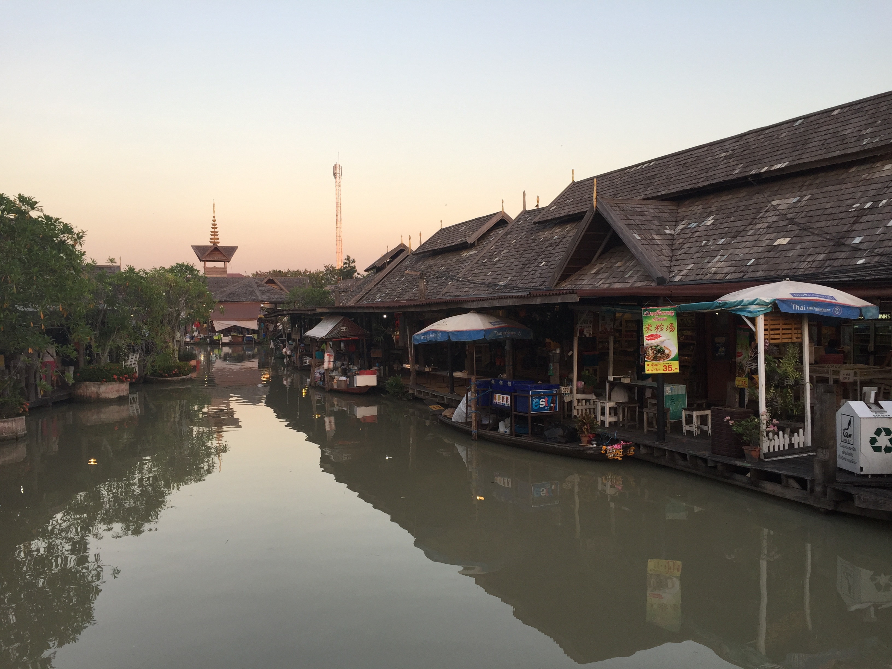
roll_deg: +0.1
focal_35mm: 29
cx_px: 446
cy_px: 334
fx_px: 747
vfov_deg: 48.2
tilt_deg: -1.8
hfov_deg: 61.7
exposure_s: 1/120
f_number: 2.2
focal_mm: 4.15
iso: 32
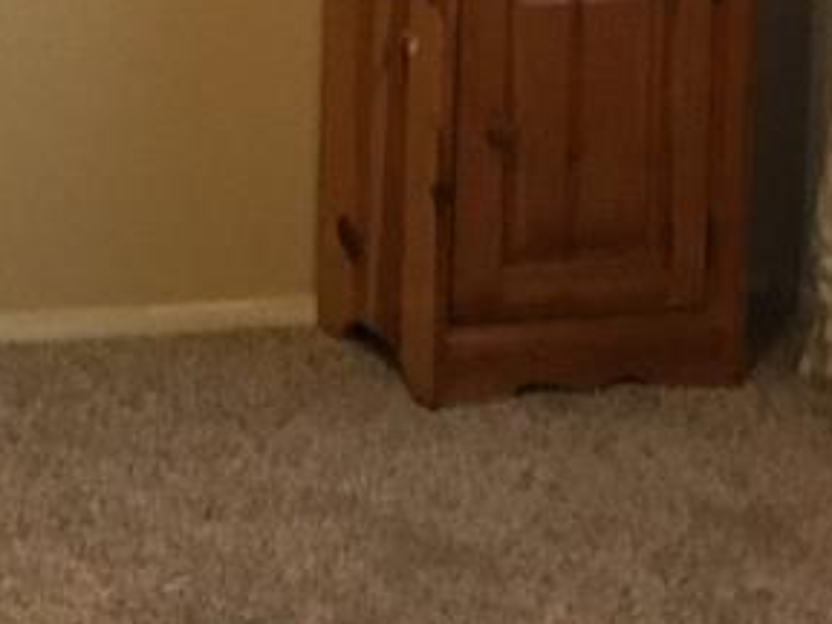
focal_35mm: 151
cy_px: -488
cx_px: -636
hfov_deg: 12.1
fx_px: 3629
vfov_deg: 9.4
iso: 200
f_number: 2.2
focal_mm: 4.15
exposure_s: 1/17
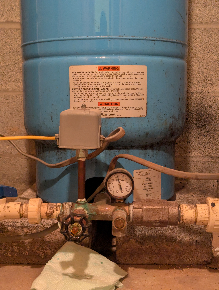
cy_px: 145
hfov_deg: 30.3
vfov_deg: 39.6
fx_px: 404
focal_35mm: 48
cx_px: 110
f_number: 1.85
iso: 1010
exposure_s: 1/40
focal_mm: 6.81
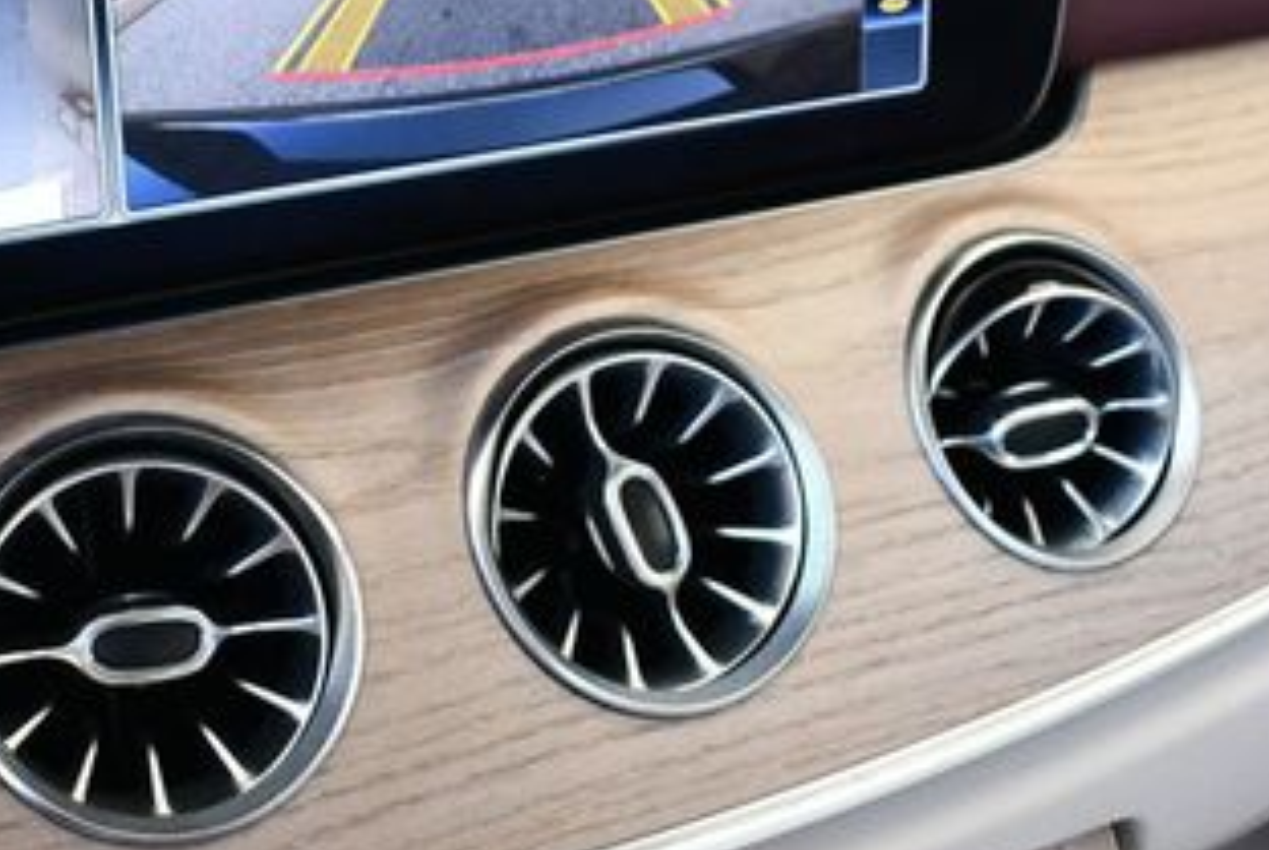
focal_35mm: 82
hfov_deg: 24.5
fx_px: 2895
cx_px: 358
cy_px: 439
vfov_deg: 16.7
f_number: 3.5
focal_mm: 20
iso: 800
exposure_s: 1/200
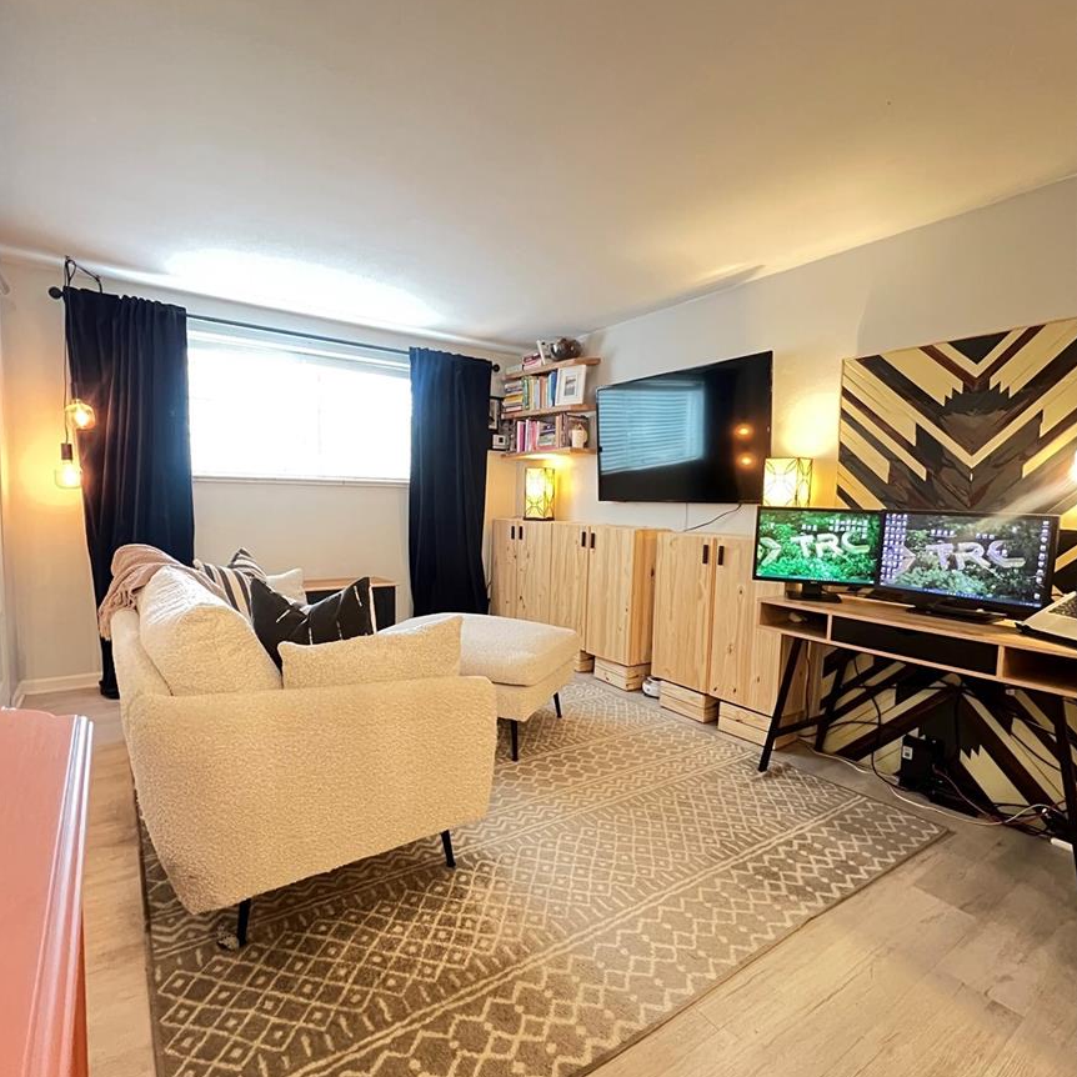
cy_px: 555
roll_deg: -2.0
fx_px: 563
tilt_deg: -4.5
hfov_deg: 87.4
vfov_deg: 87.4
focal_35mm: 16
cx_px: 519
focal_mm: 1.57
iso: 1250
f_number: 1.8
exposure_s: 1/30
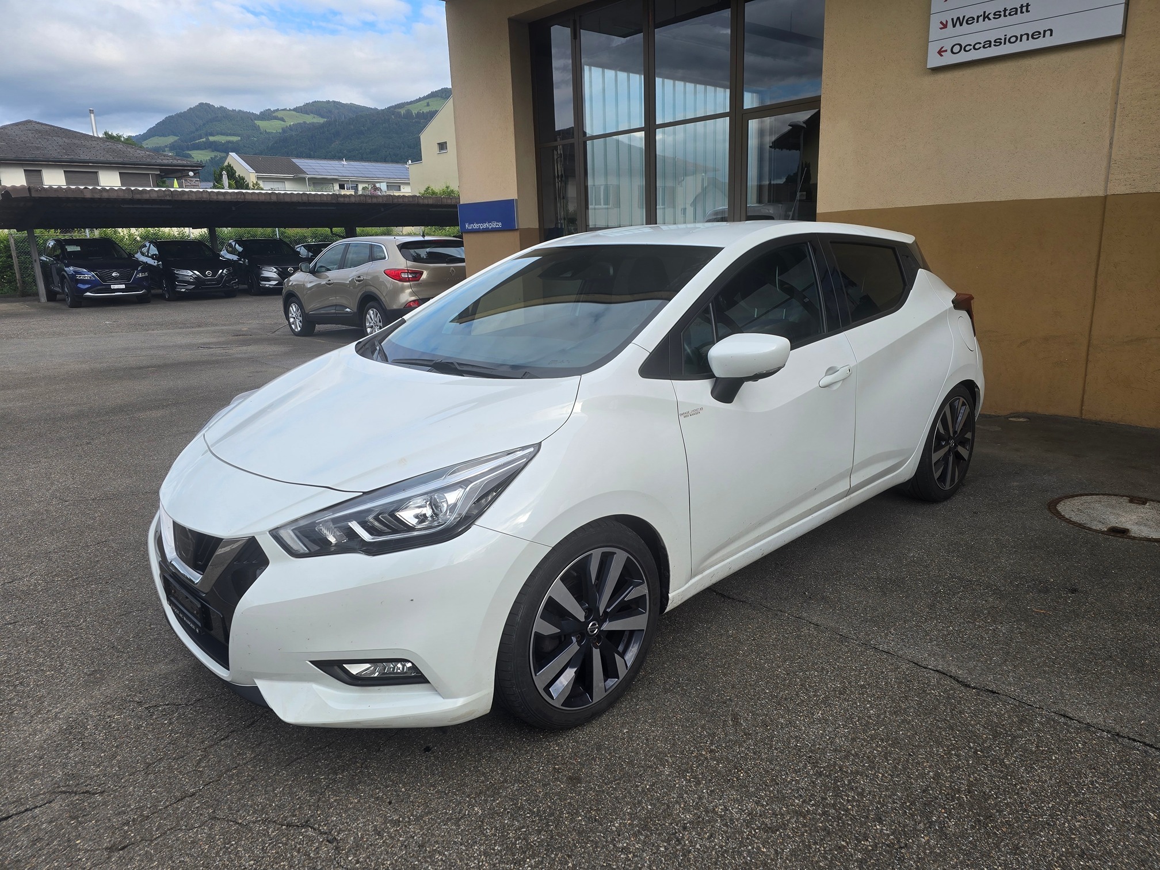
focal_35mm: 23
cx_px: 580
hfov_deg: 73.9
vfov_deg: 58.9
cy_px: 435
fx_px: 771
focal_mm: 6.3
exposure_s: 1/212
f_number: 1.7
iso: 12
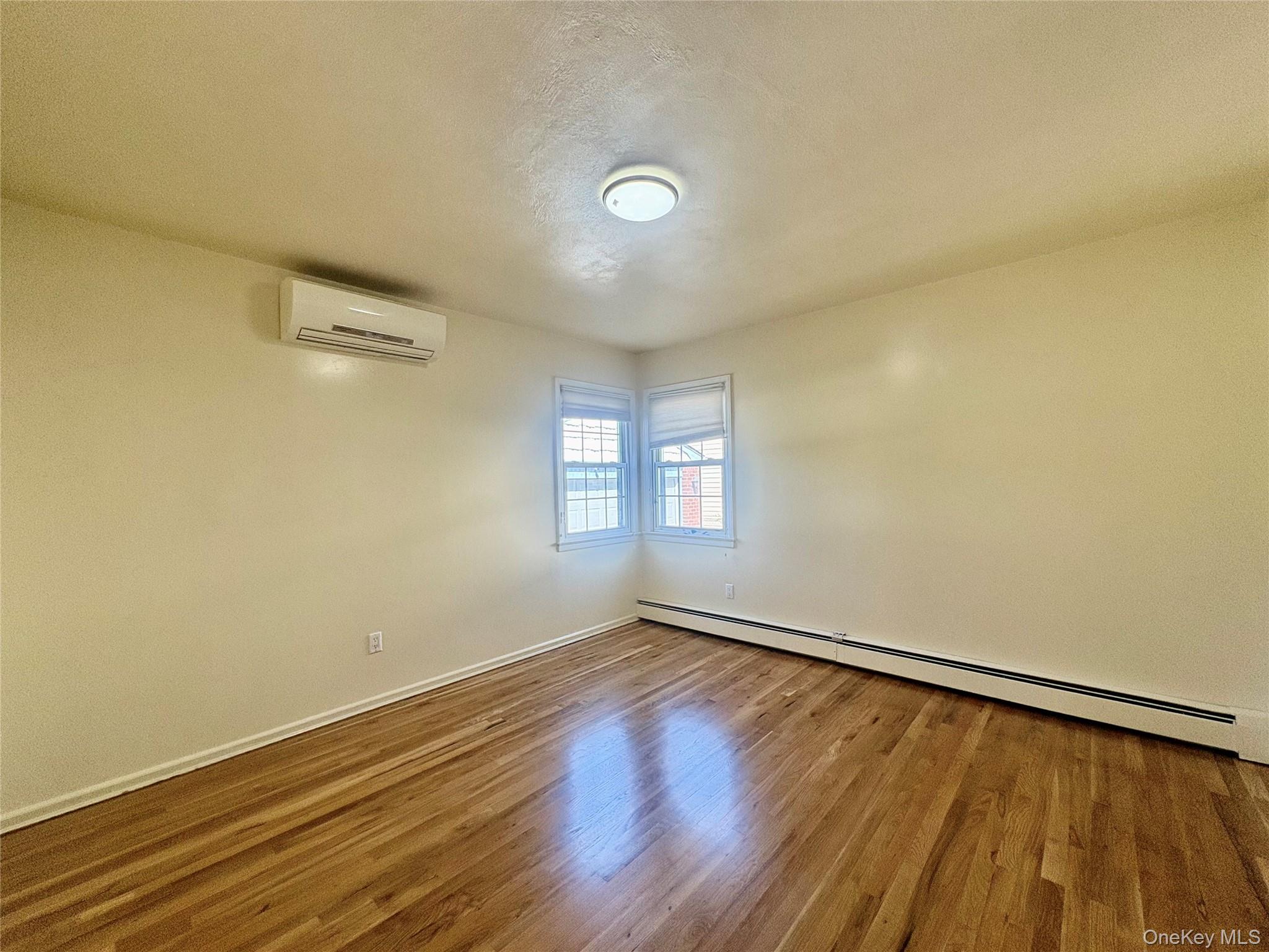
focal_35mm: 14
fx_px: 513
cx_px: 634
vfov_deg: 85.7
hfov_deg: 102.1
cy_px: 476
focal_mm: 2.22
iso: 125
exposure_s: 1/120
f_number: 2.2
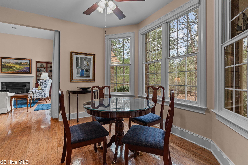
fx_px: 117
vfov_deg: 70.4
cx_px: 123
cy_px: 82
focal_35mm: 17
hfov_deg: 93.3
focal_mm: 16
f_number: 8
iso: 400
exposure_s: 1/2
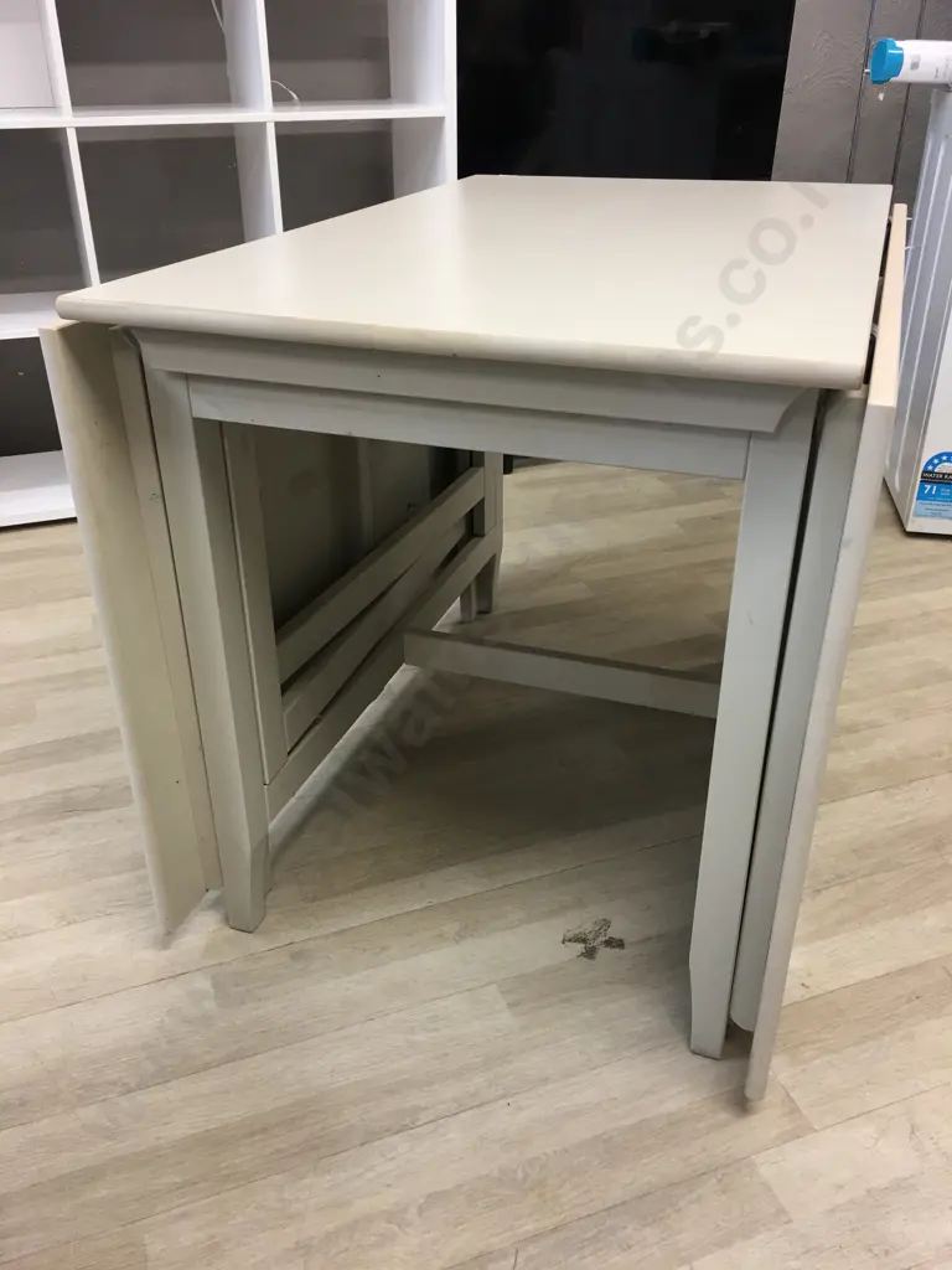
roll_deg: -0.5
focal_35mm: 29
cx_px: 476
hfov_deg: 48.2
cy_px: 635
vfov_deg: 61.7
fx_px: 1063
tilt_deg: -27.8
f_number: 2.2
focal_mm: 4.15
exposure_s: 1/17
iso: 32
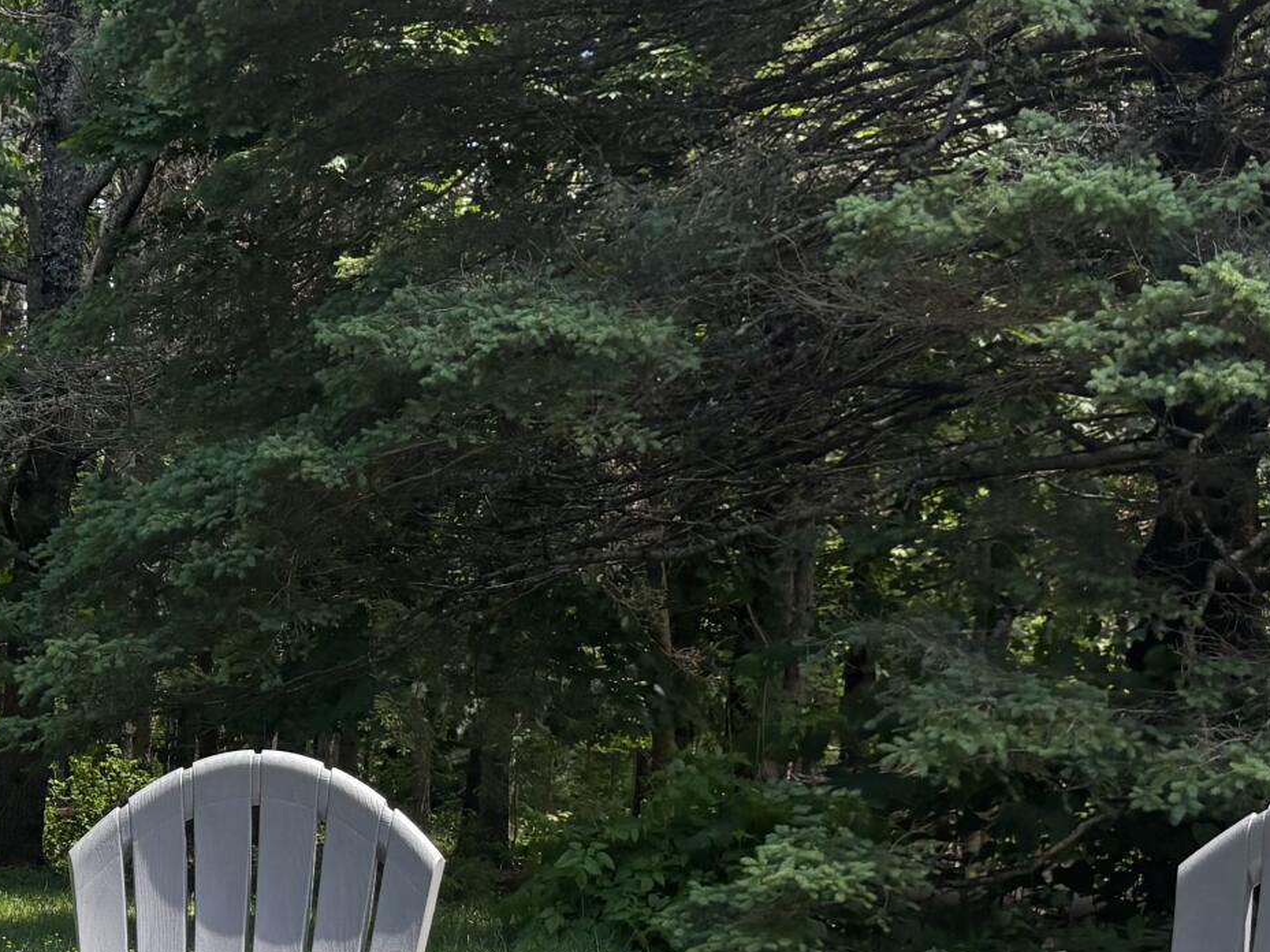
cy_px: 880
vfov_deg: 17.3
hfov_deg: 21.9
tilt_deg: -4.0
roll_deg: -1.1
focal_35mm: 84
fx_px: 3081
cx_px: -174
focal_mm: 5.96
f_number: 1.6
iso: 50
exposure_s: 1/641
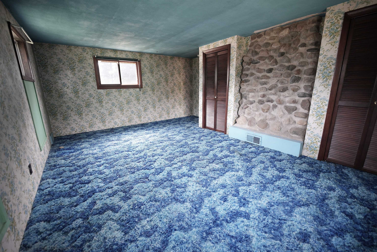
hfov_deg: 104.2
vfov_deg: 81.3
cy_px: 126
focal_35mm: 14
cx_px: 188
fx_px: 147
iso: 320
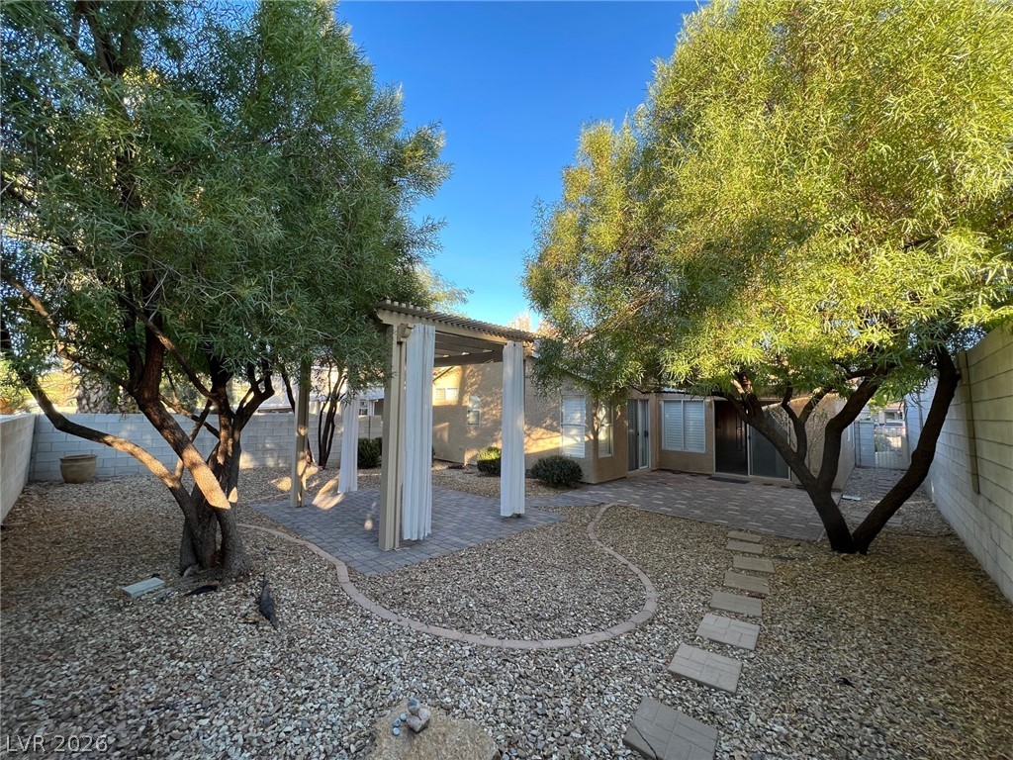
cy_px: 380
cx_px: 506
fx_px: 380
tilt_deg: +3.7
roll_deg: -1.3
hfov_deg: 106.2
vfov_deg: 89.9
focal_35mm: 13
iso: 32
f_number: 1.8
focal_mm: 1.57
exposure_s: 1/156
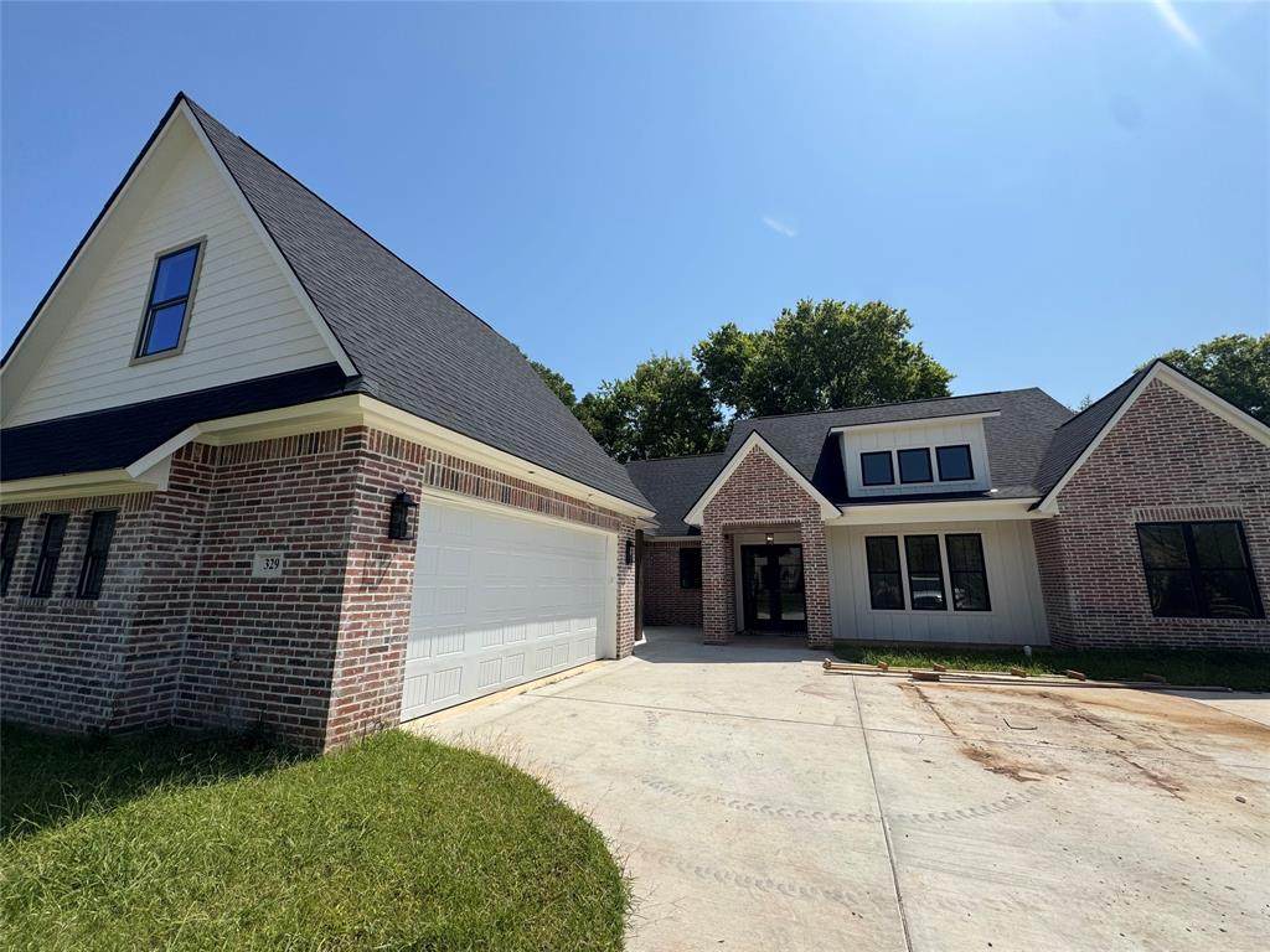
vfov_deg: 85.7
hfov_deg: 102.1
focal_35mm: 14
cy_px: 476
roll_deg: +0.2
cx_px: 635
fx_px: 514
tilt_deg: +12.3
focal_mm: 2.22
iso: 50
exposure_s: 1/2985
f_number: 2.2
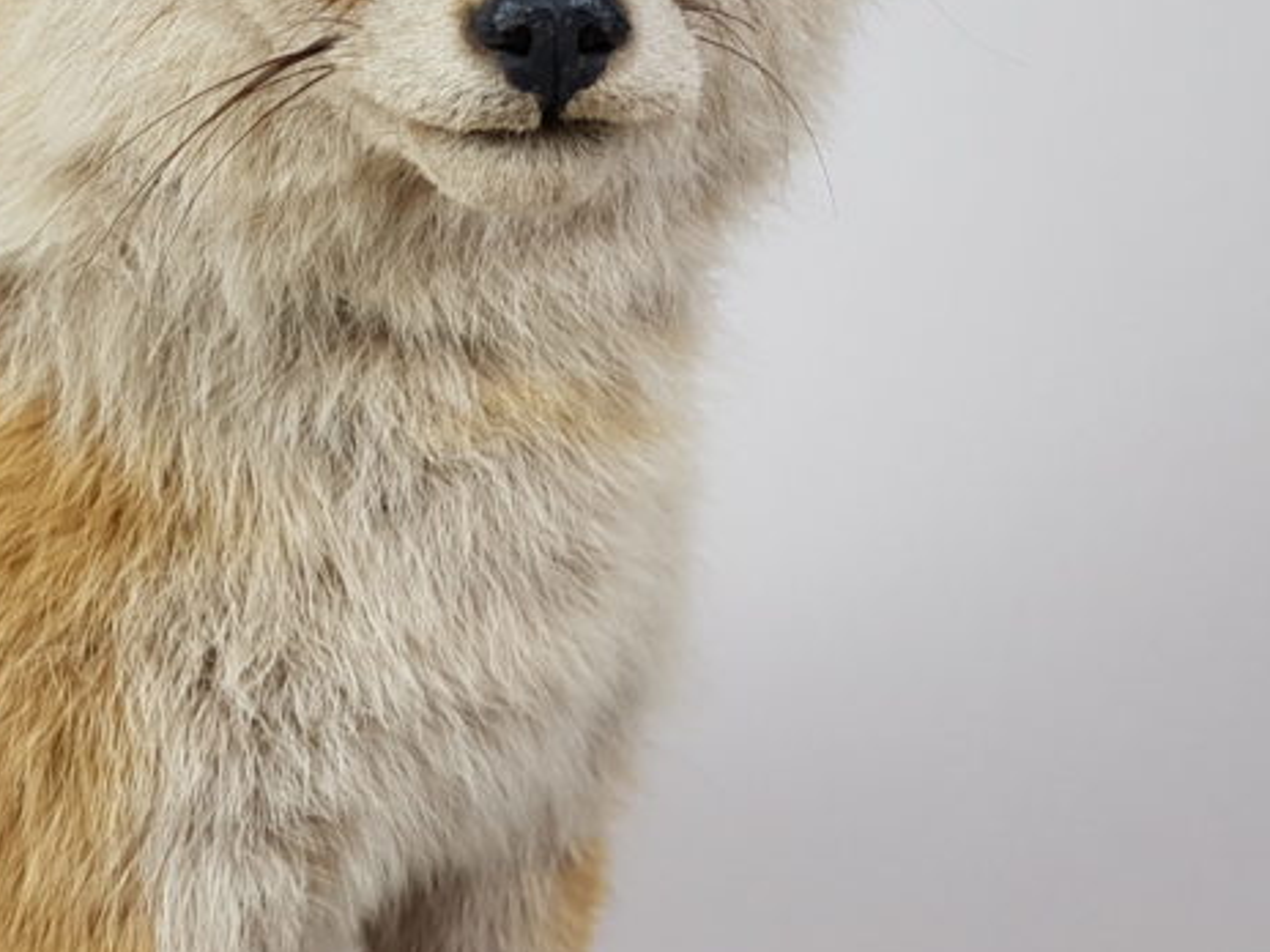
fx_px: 2055
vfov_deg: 24.8
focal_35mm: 56
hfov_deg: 33.0
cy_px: -19
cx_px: 189
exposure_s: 1/50
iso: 80
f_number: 1.7
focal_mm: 4.2
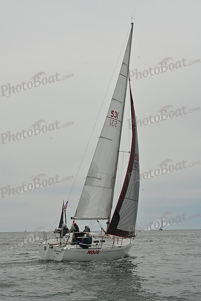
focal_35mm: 70
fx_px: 586
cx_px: 100
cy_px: 150
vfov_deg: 28.8
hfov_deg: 19.5
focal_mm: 70
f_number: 16
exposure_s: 1/800
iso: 320
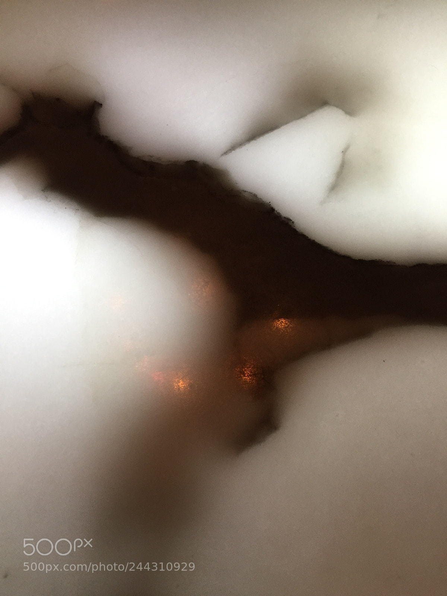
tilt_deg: -72.7
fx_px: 499
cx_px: 224
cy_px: 298
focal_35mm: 29
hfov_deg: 48.2
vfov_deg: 61.7
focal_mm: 4.15
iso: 125
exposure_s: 1/30
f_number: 2.2
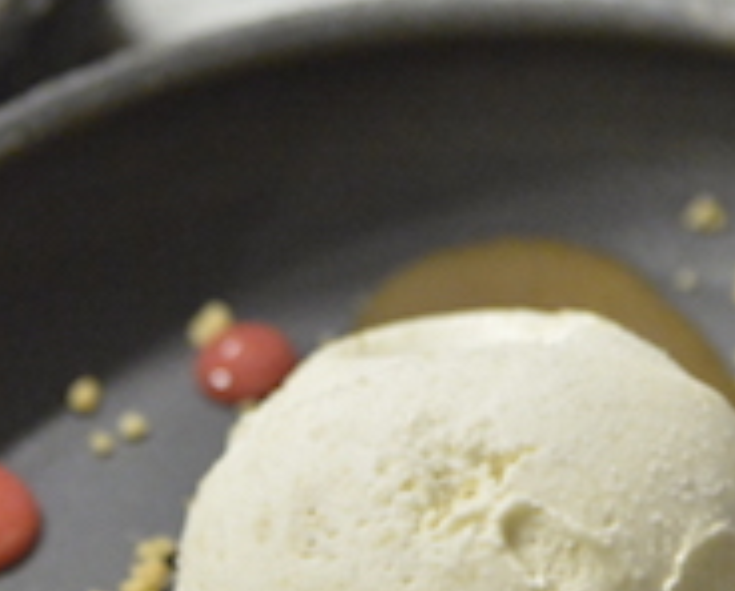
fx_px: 7979
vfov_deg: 4.2
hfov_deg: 5.3
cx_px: 439
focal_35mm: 366
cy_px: 158
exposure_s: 1/500
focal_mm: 120
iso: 8000
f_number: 4
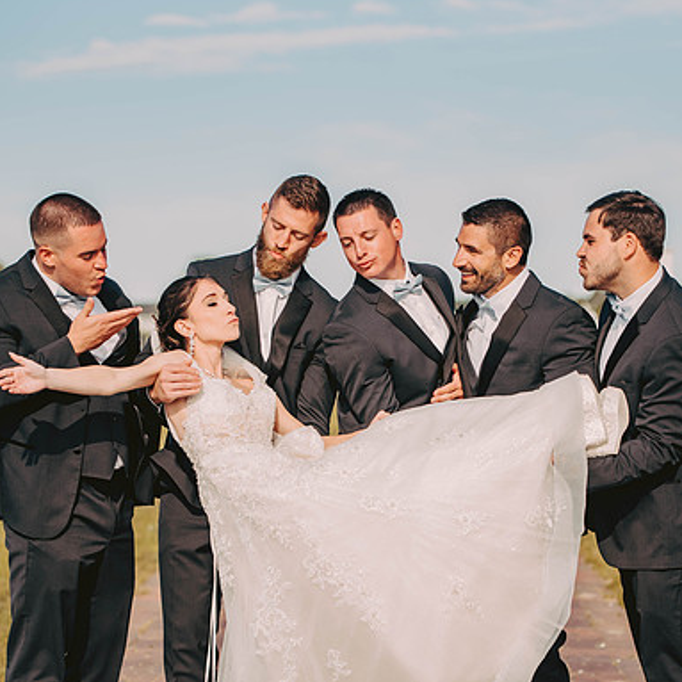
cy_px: 341
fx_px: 2586
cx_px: 370
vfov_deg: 15.0
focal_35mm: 116
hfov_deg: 15.0
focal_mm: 90
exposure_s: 1/4000
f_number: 2.8
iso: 500
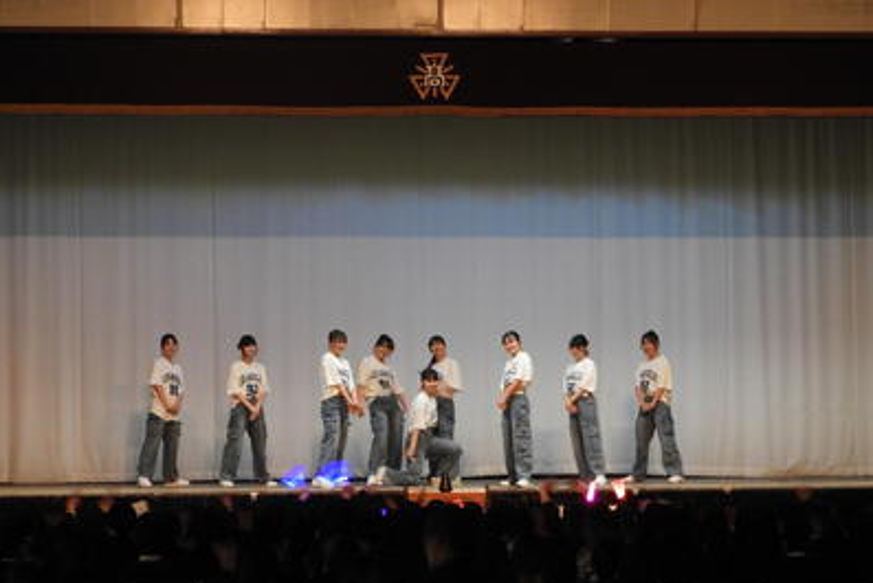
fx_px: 3178
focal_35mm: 131
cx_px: 435
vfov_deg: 10.5
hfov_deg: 15.6
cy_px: 328
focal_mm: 22.4
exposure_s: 1/10
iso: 800
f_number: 5
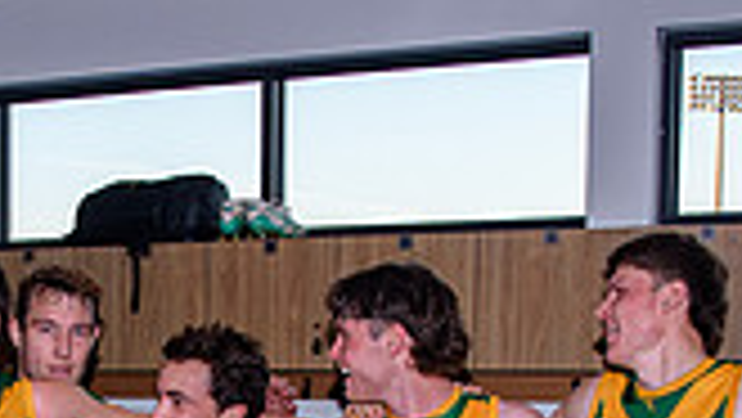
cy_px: 652
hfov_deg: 23.4
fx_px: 1752
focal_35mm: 89
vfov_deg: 12.8
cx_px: 103
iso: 400
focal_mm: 16
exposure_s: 1/160
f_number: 5.6
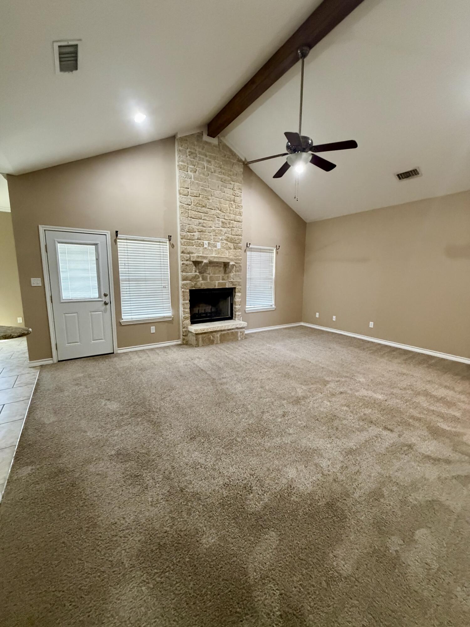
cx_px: 235
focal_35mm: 14
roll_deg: -0.1
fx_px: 253
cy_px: 314
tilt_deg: -8.9
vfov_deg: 102.1
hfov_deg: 85.7
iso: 640
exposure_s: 1/60
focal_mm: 2.22
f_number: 2.2
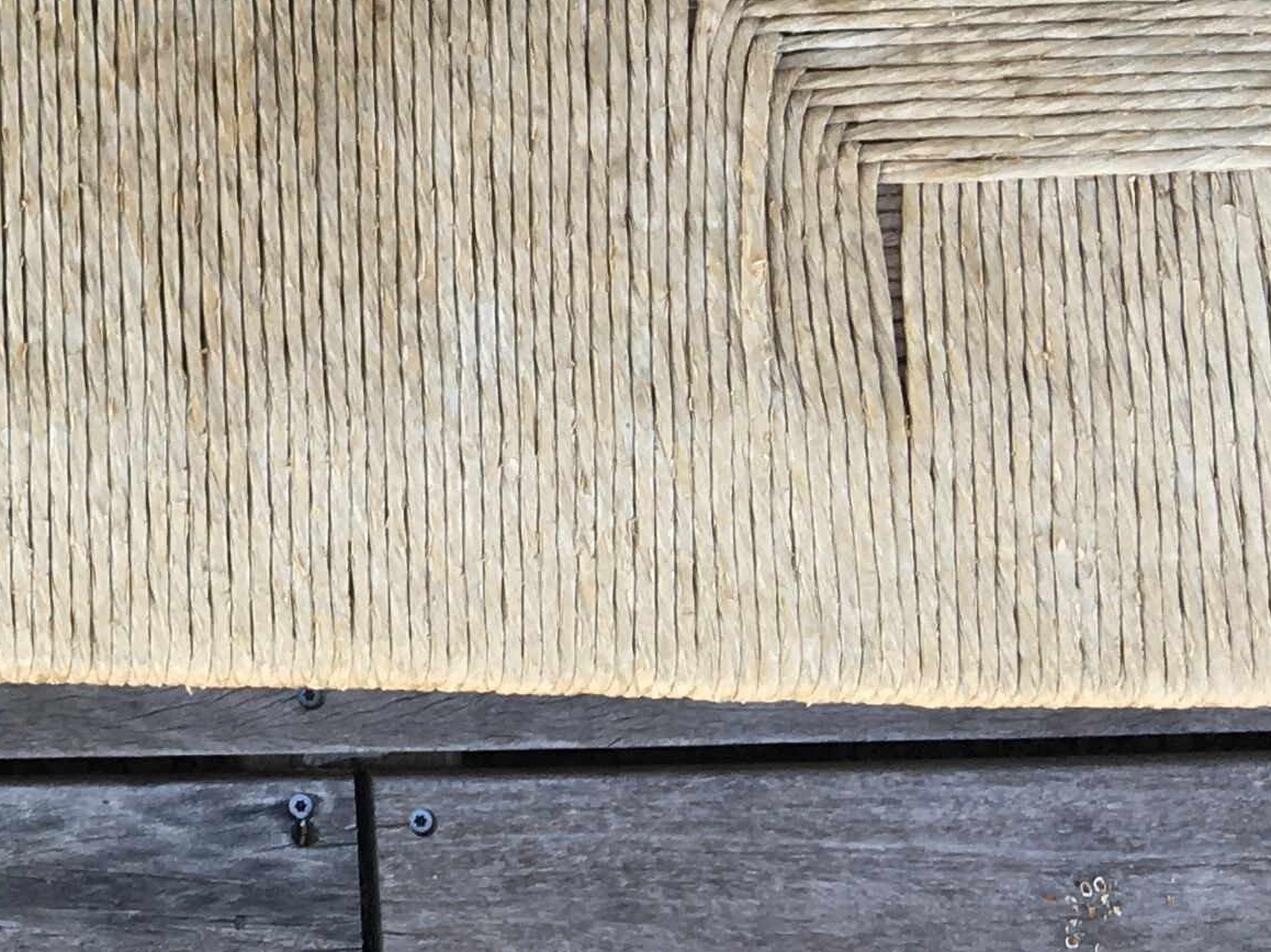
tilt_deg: -86.3
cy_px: 10
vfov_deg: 14.4
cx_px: -586
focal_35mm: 101
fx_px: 3708
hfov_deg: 17.6
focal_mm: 4.15
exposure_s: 1/100
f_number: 2.2
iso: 32
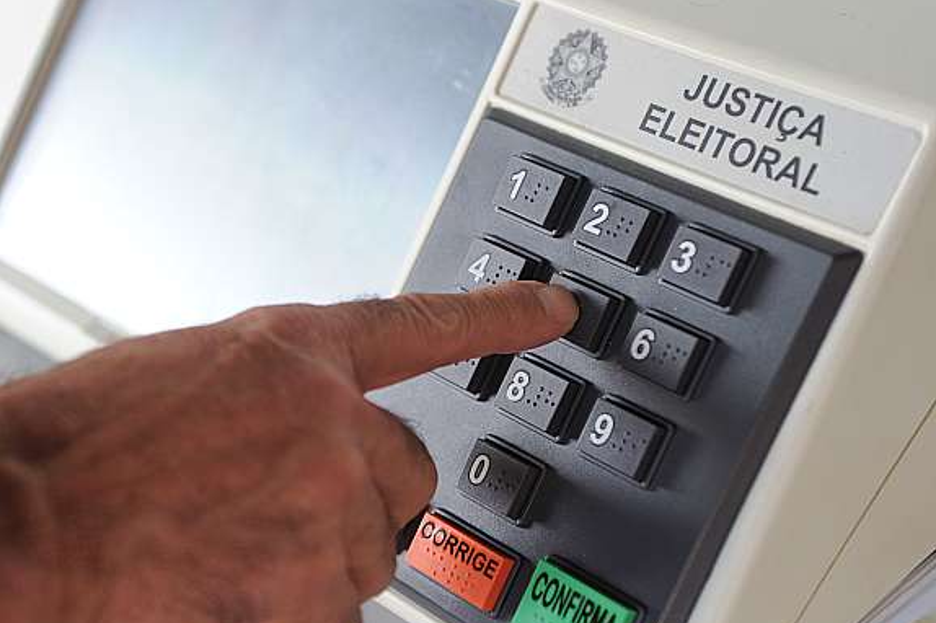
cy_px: 358
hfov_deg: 24.7
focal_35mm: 82
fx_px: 2131
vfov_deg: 16.6
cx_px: 390
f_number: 4
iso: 800
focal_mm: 70
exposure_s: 1/200
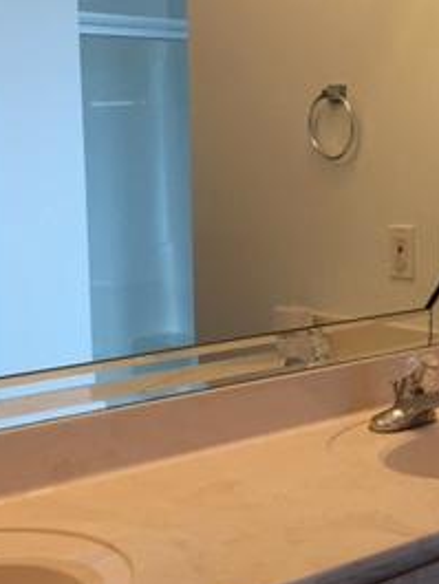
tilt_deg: -7.1
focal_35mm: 70
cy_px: 331
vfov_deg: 27.7
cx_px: 269
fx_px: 1183
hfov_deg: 21.0
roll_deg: +1.1
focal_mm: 4.15
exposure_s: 1/40
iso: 25
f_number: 2.2
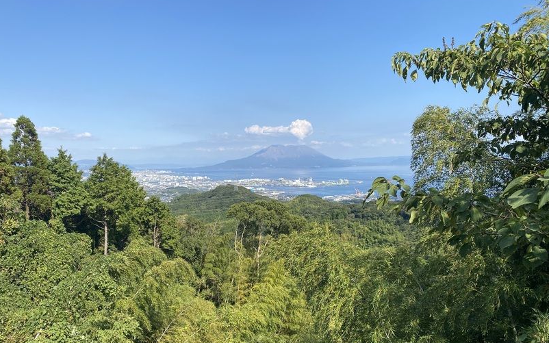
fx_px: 419
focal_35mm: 28
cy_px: 200
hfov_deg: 66.5
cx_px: 272
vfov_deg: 44.4
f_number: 1.8
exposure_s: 1/2463
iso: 32
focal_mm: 4.25
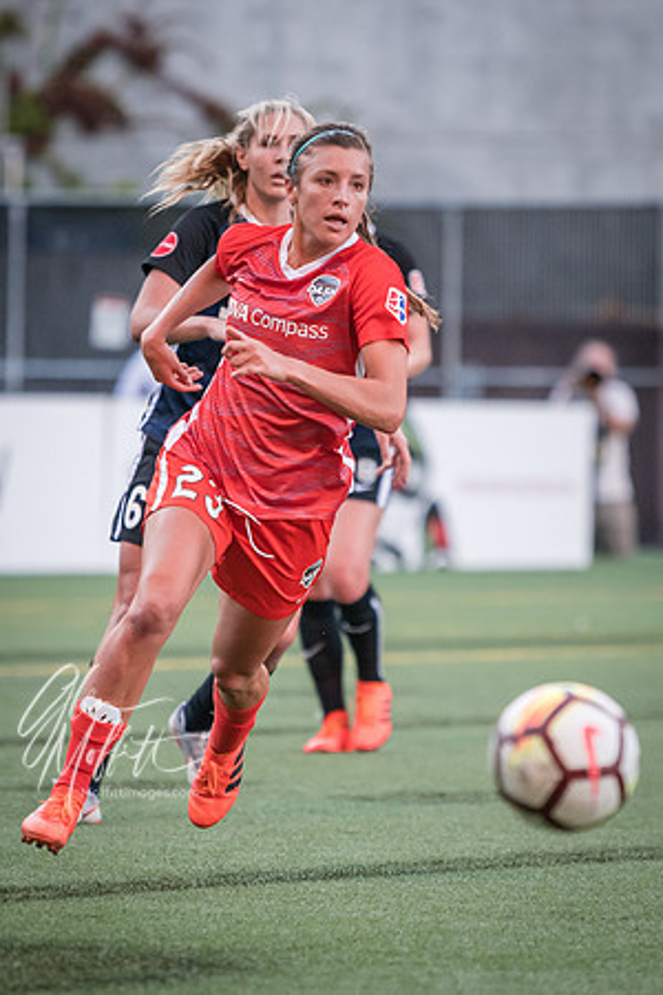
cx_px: 329
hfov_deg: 3.1
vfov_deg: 4.7
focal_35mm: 440
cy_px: 523
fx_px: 12142
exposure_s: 1/2000
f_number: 2.8
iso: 1600
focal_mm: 200
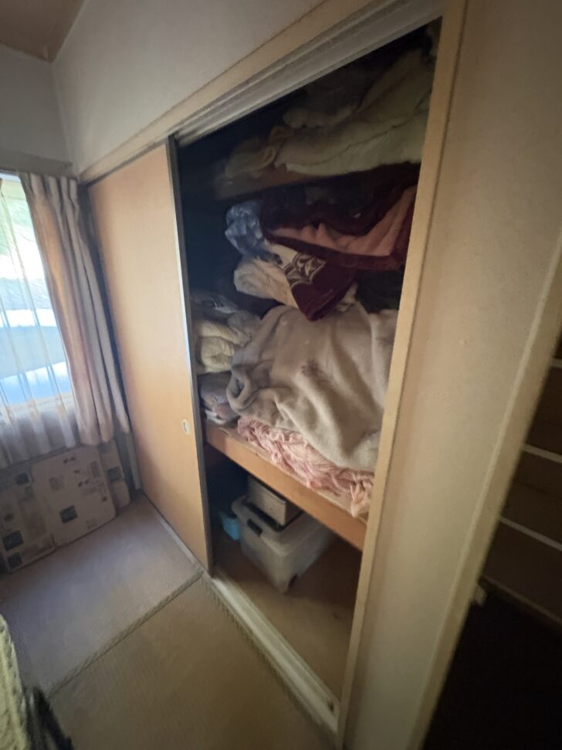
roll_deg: -0.2
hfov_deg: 85.7
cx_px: 281
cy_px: 375
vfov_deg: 102.1
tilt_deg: -22.4
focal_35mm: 14
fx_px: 303
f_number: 2.2
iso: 1250
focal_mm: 2.22
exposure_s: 1/30
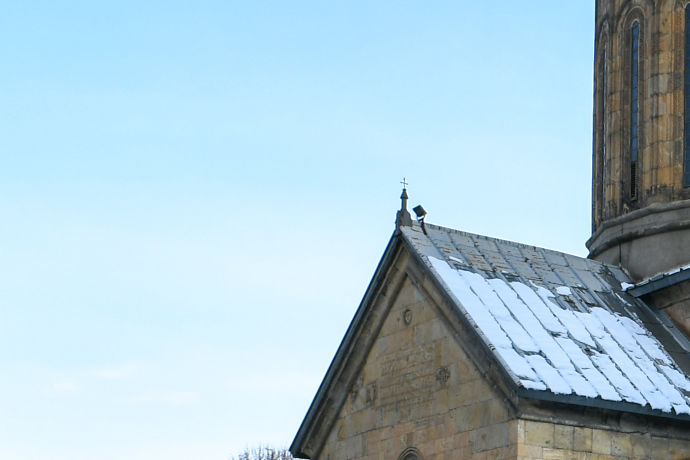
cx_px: 882
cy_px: 322
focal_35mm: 98
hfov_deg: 19.3
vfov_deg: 13.9
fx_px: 1878
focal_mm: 18
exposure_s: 1/80
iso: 100
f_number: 9
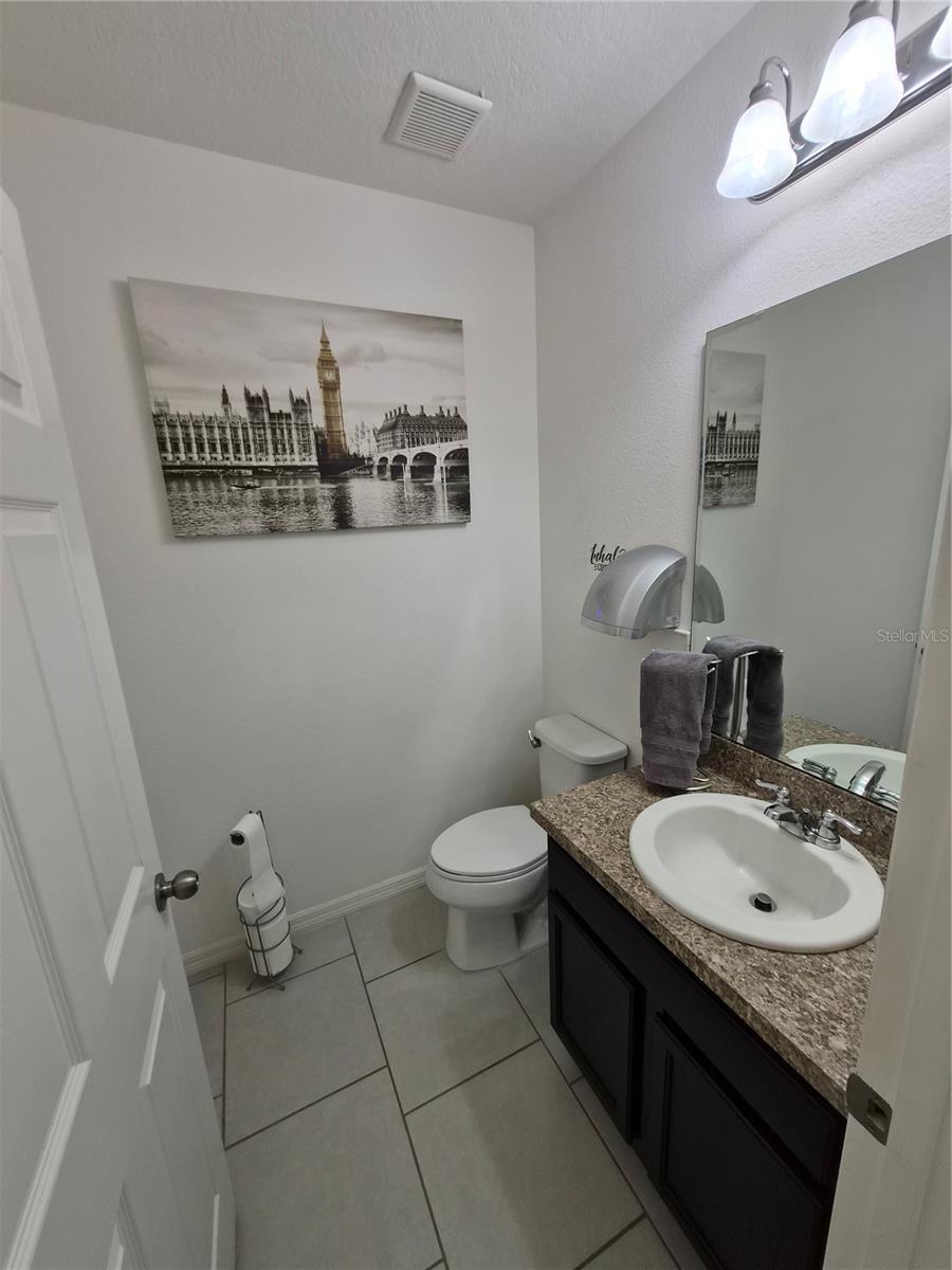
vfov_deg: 106.2
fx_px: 477
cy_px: 635
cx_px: 476
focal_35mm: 13
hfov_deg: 89.9
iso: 32
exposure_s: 1/60
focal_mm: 1.7
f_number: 2.2
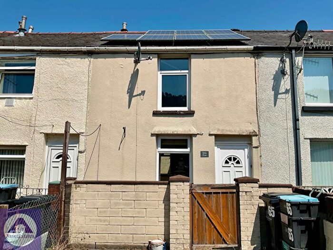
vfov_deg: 48.2
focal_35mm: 29
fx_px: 279
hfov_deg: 61.7
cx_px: 166
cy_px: 125
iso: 16
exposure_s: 1/4785
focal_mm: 3
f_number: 1.8
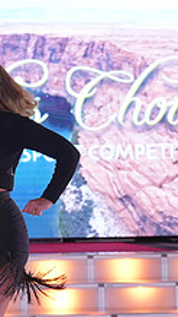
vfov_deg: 11.4
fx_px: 1588
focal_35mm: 189
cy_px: 234
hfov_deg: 6.3
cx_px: -151
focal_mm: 68
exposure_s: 1/400
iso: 2000
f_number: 4.5
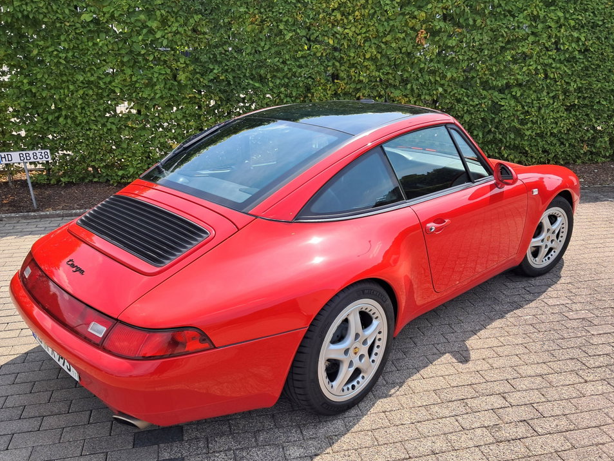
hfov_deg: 61.6
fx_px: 514
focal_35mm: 29
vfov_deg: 48.2
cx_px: 299
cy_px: 245
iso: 50
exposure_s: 1/455
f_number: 1.8
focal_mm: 4
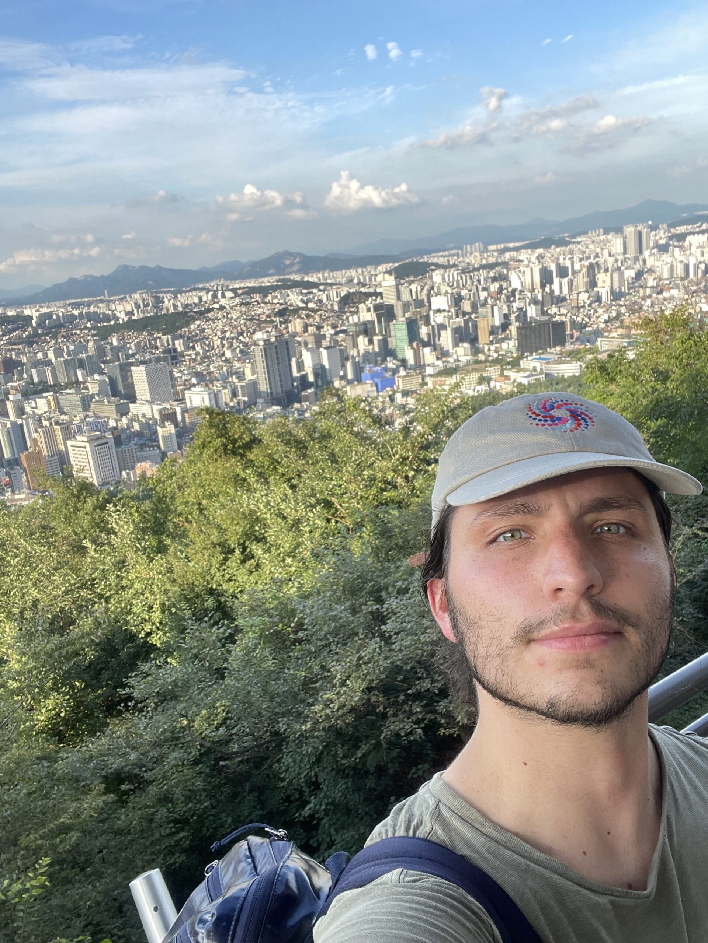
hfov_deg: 46.8
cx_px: 354
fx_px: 818
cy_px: 472
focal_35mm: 30
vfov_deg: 60.0
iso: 25
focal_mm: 2.71
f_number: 2.2
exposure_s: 1/122
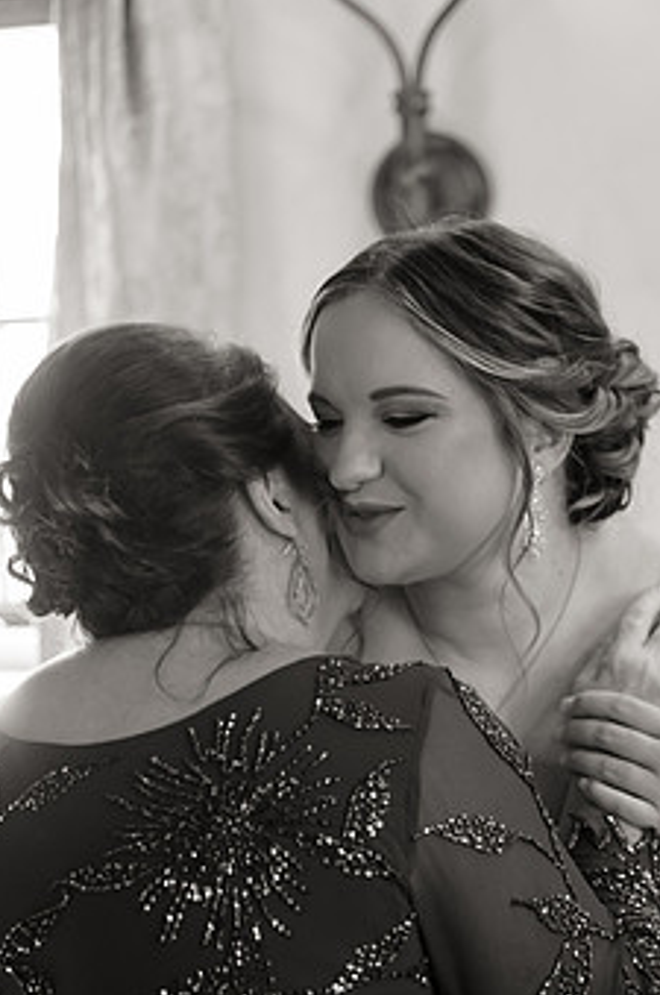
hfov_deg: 19.6
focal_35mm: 69
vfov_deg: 29.2
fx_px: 1903
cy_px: 566
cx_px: 424
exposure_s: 1/160
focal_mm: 52
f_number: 2.8
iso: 3200
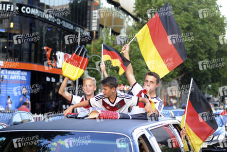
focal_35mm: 94
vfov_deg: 14.6
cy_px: 77
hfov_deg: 21.7
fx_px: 593
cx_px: 116
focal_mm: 92
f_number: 4
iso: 1000
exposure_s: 1/250
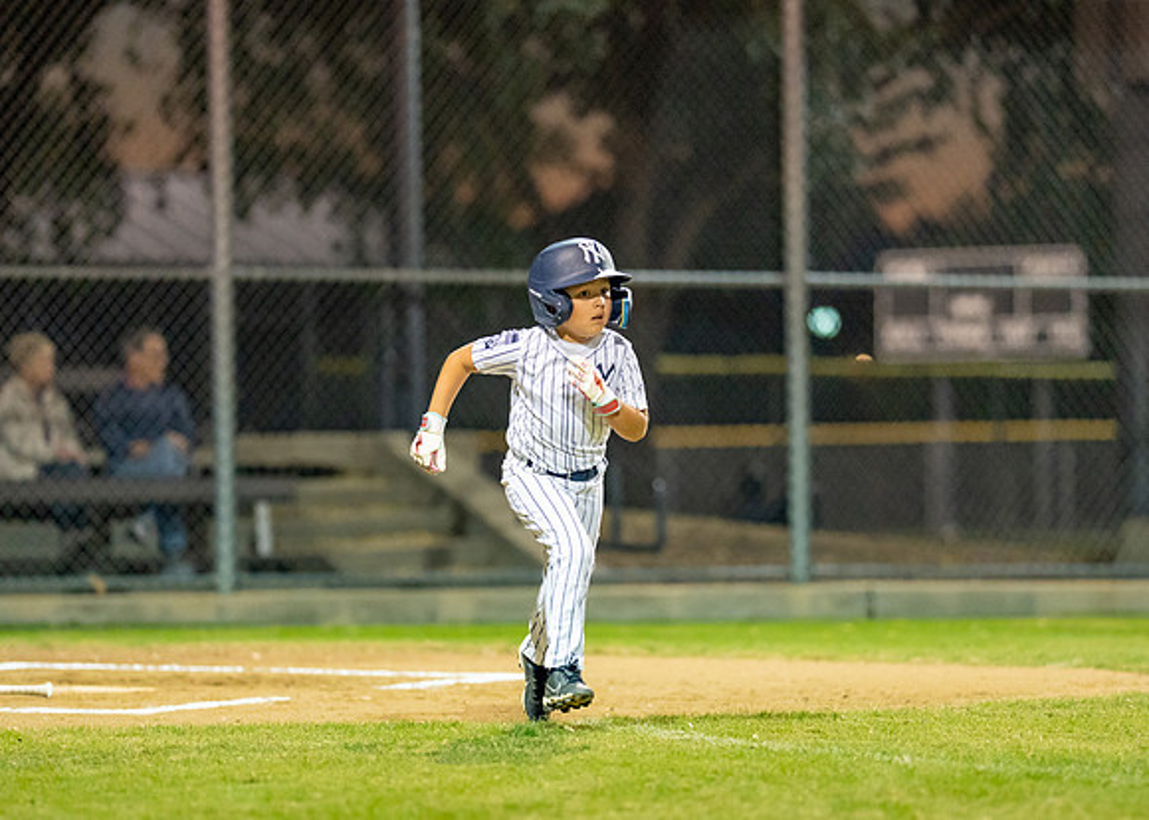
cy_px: 416
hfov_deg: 10.1
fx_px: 6488
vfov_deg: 7.2
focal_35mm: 199
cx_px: 592
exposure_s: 1/1000
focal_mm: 135
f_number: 1.8
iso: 2500
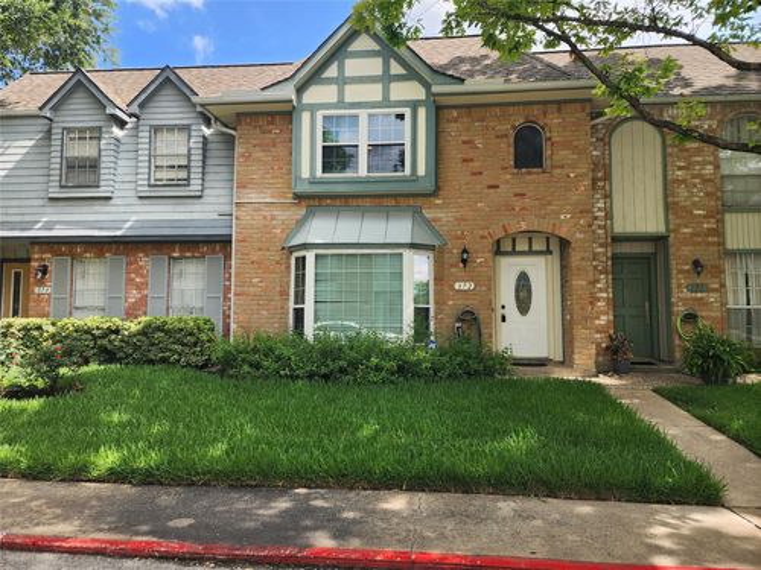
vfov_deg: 58.9
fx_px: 506
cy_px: 285
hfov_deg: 73.9
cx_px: 380
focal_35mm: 23
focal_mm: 6.4
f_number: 1.8
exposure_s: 1/273
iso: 12
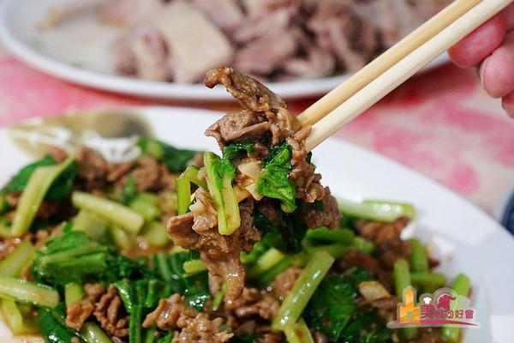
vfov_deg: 18.2
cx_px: 257
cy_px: 172
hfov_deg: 27.0
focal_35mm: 75
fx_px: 1071
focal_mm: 50
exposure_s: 1/30
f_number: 5.6
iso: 3200
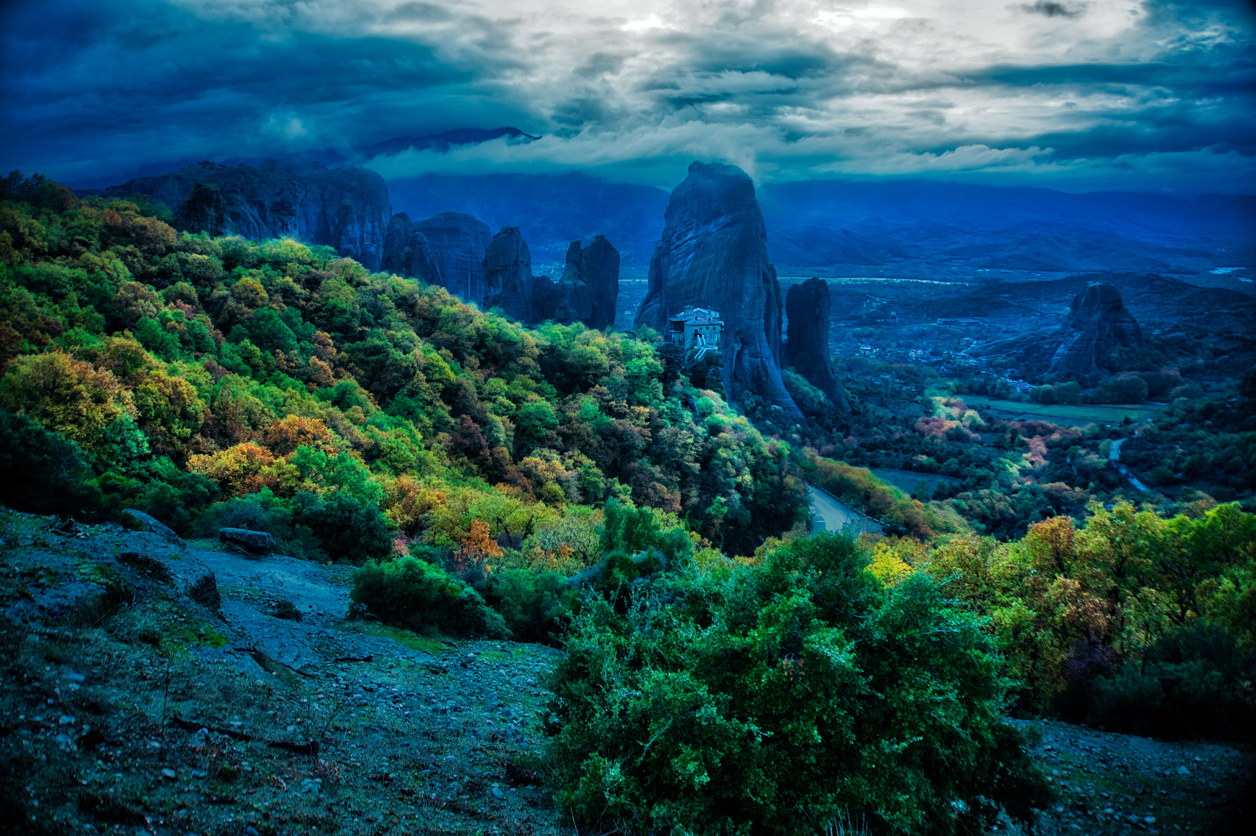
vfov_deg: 53.1
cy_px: 418
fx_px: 837
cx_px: 628
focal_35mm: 24
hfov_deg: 73.8
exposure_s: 1/20
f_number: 3.5
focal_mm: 16
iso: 100
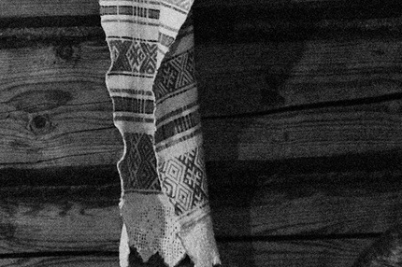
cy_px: 375
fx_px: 4988
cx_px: 69
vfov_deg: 3.1
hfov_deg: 4.6
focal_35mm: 447
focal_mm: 50
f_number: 2
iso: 6400
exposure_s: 1/80
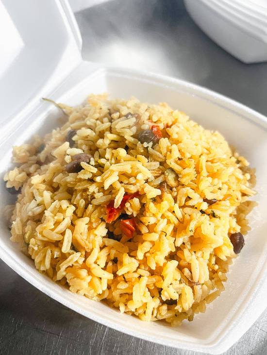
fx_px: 267
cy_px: 178
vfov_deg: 67.3
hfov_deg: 53.1
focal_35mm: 26
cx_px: 134
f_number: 1.6
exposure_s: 1/60
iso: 200
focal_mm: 5.1
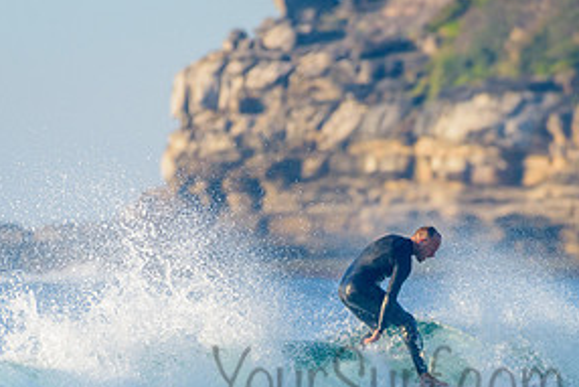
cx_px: 421
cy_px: 360
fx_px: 16332
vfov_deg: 1.4
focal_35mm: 1015
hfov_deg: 2.0
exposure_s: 1/2000
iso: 450
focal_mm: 500
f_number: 5.6
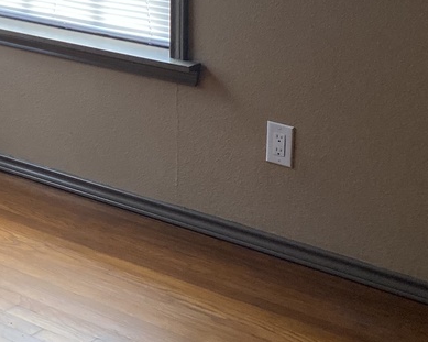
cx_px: -233
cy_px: -142
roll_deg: +0.8
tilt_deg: -5.2
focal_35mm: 94
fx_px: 1190
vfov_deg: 15.3
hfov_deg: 18.0
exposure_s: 1/121
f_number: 1.8
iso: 125
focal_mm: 4.25
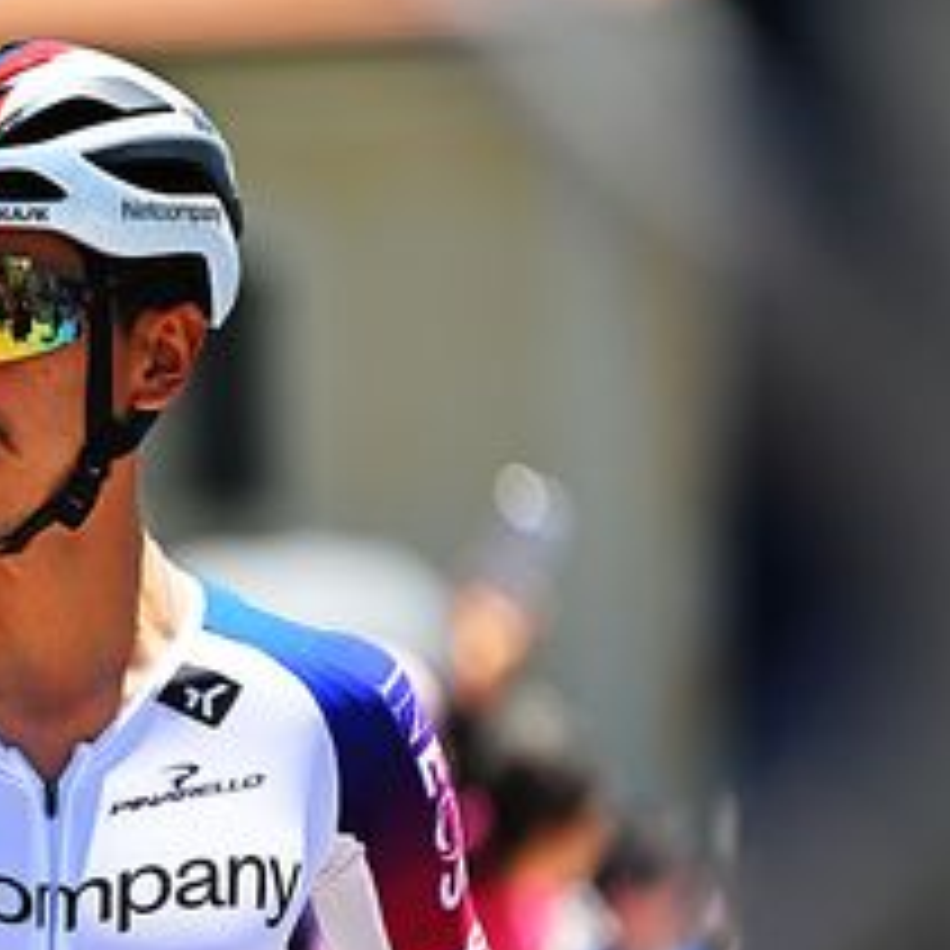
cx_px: -45
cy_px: 639
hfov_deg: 5.4
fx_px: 10122
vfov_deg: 5.4
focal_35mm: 326
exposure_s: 1/2500
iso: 250
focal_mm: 180
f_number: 2.8
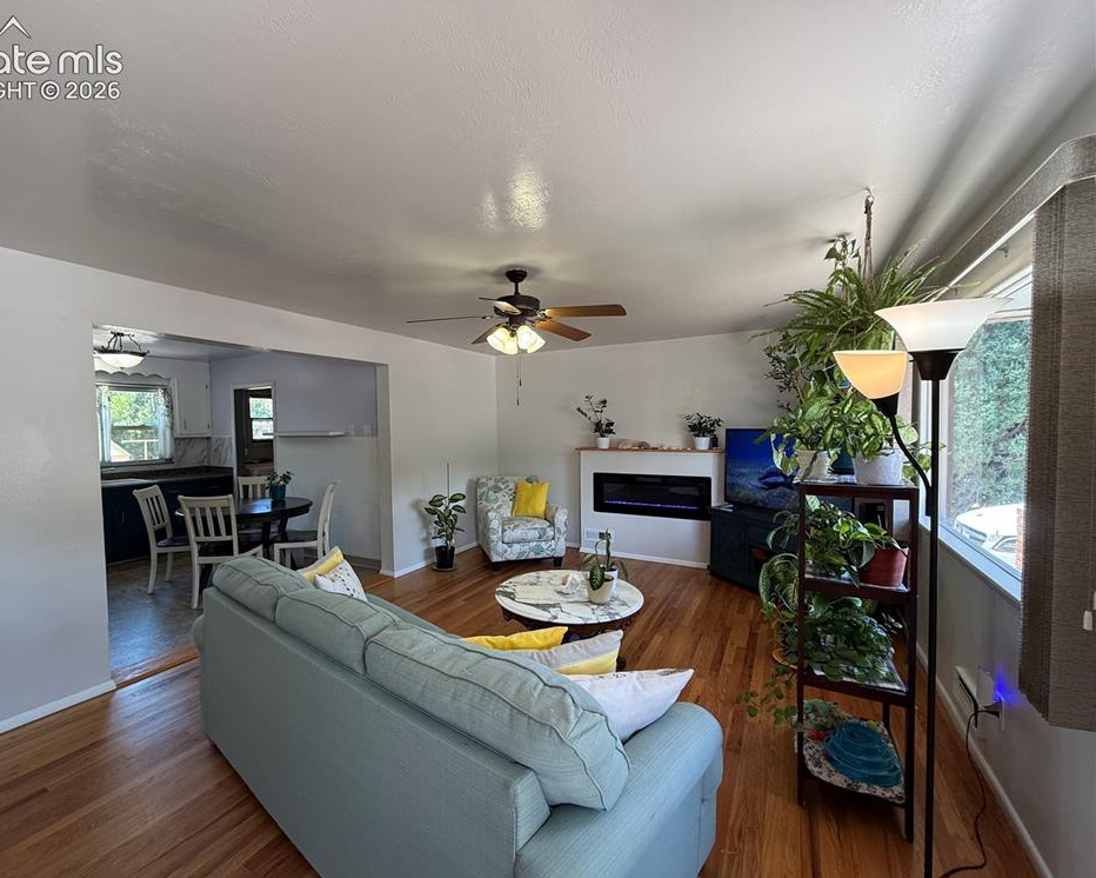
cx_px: 495
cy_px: 447
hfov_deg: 96.5
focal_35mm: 15
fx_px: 487
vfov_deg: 84.0
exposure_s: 1/120
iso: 160
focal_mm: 2.22
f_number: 2.2
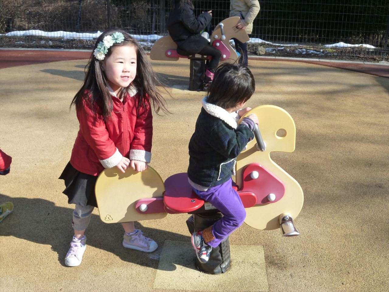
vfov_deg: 35.1
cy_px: 146
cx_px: 194
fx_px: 461
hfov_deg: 45.8
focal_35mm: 41
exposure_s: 1/320
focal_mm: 7.2
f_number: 4
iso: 125
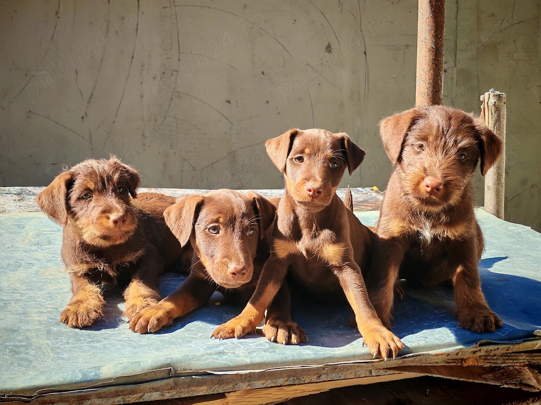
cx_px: 270
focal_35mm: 54
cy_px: 202
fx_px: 844
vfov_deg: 27.0
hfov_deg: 35.5
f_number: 1.95
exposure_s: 1/710
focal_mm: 5.52
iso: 50
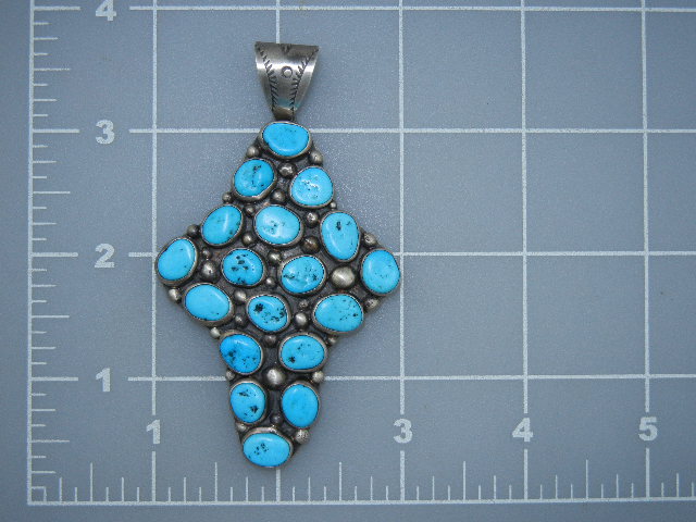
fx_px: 1046
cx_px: 348
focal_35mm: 52
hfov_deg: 36.8
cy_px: 261
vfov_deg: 28.0
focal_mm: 9.3
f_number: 3.9
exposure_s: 1/30
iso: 255
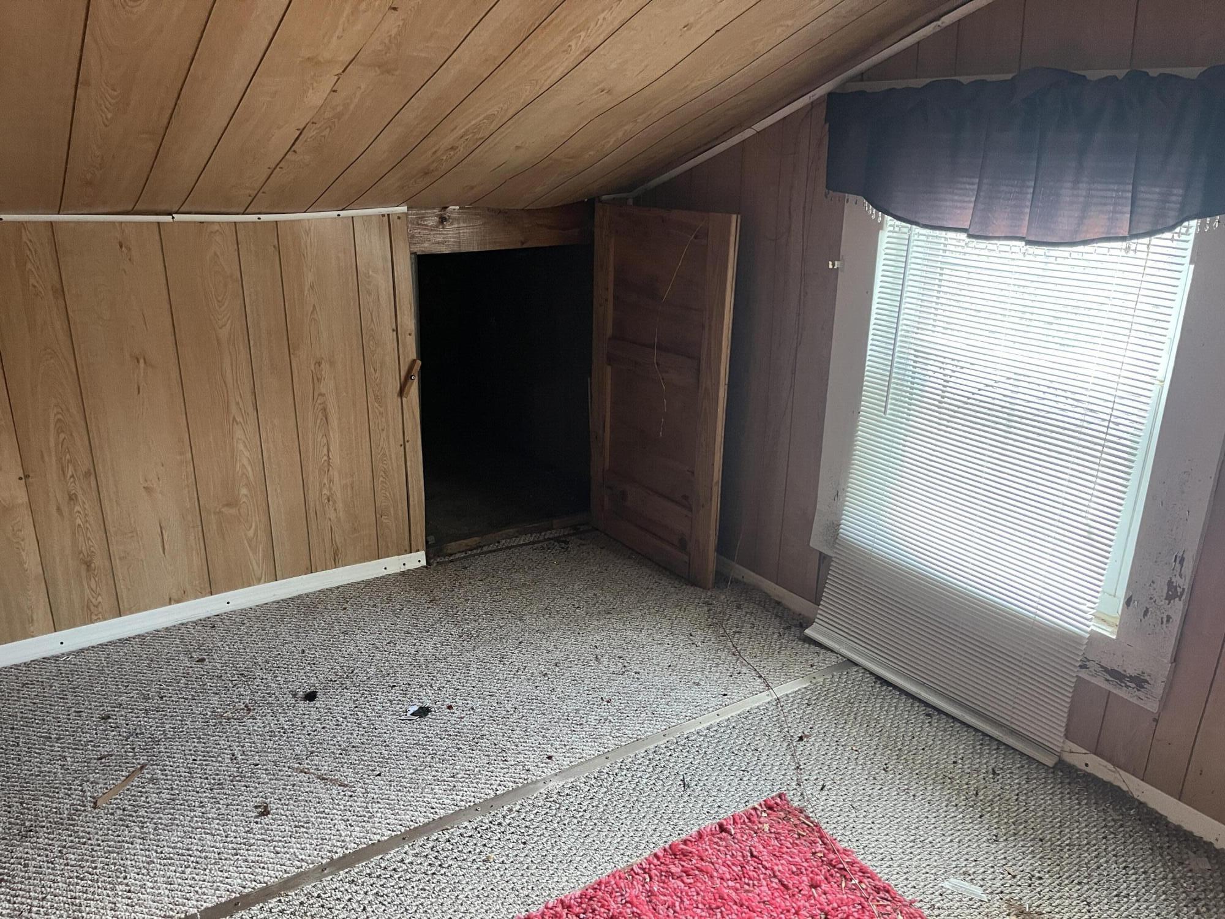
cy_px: 460
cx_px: 612
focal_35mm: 26
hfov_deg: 67.3
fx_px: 920
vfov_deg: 53.1
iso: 400
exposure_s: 1/60
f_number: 1.6
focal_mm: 5.1
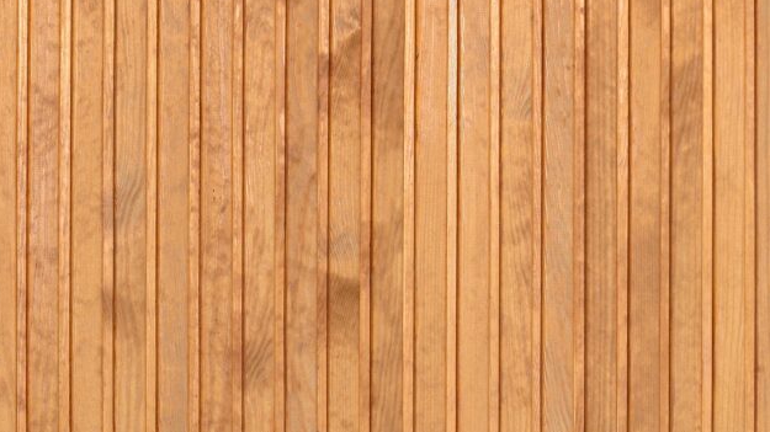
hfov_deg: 8.0
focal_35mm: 270
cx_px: 270
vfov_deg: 4.5
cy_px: 306
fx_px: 5508
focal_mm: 105
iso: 400
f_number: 10
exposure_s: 1/1600
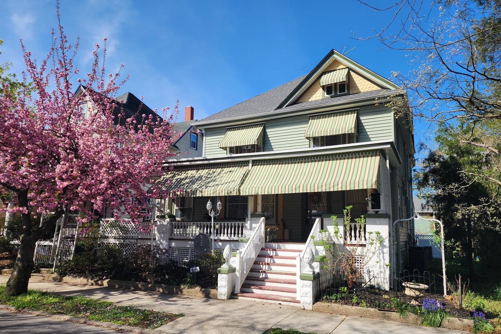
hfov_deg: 71.5
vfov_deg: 51.2
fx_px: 348
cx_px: 248
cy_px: 183
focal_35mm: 25
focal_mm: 6.4
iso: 12
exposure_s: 1/880
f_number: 1.8
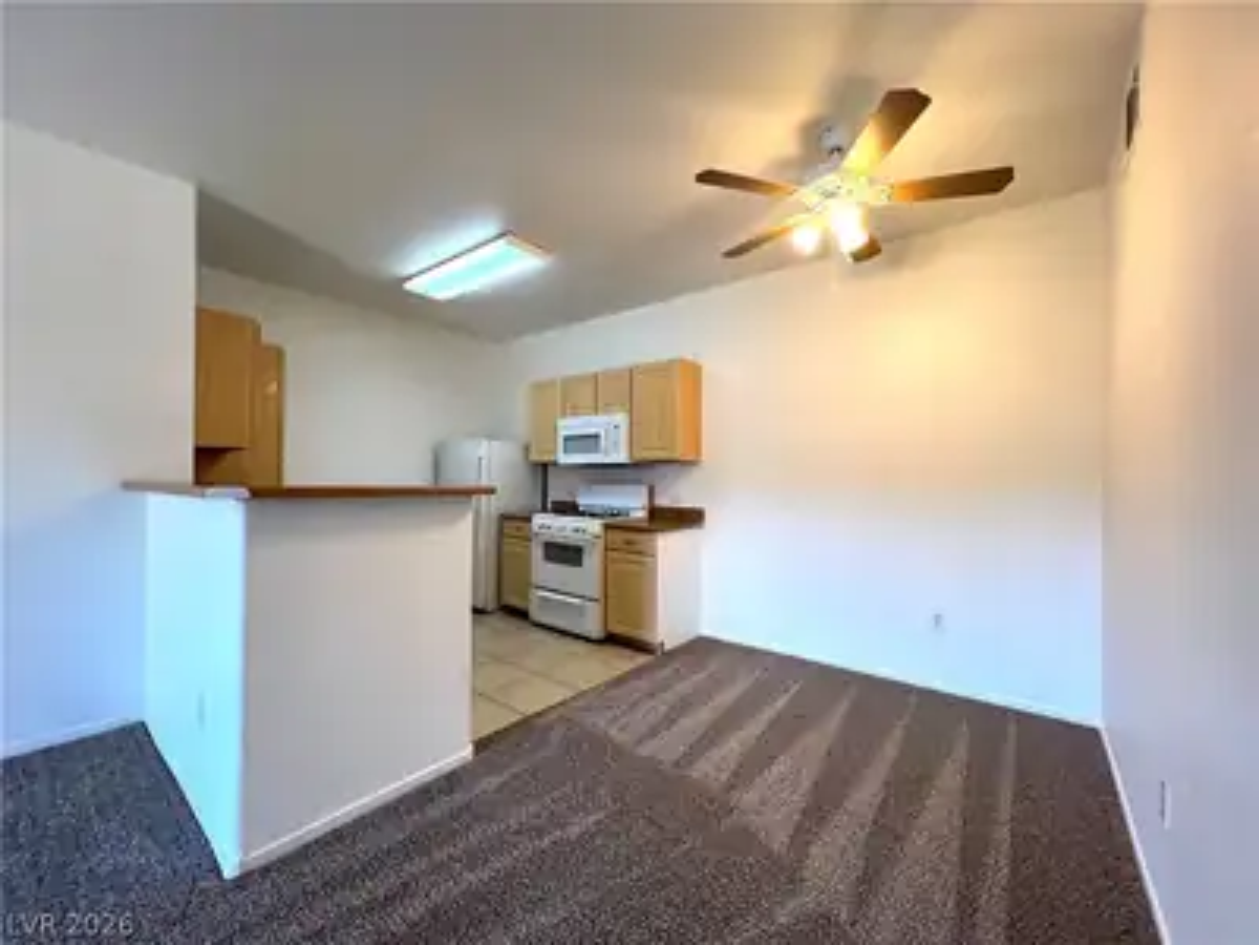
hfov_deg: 106.2
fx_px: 473
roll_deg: -0.6
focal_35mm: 13
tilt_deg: +0.7
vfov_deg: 89.9
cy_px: 472
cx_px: 630
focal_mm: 1.57
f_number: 1.8
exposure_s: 1/120
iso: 160
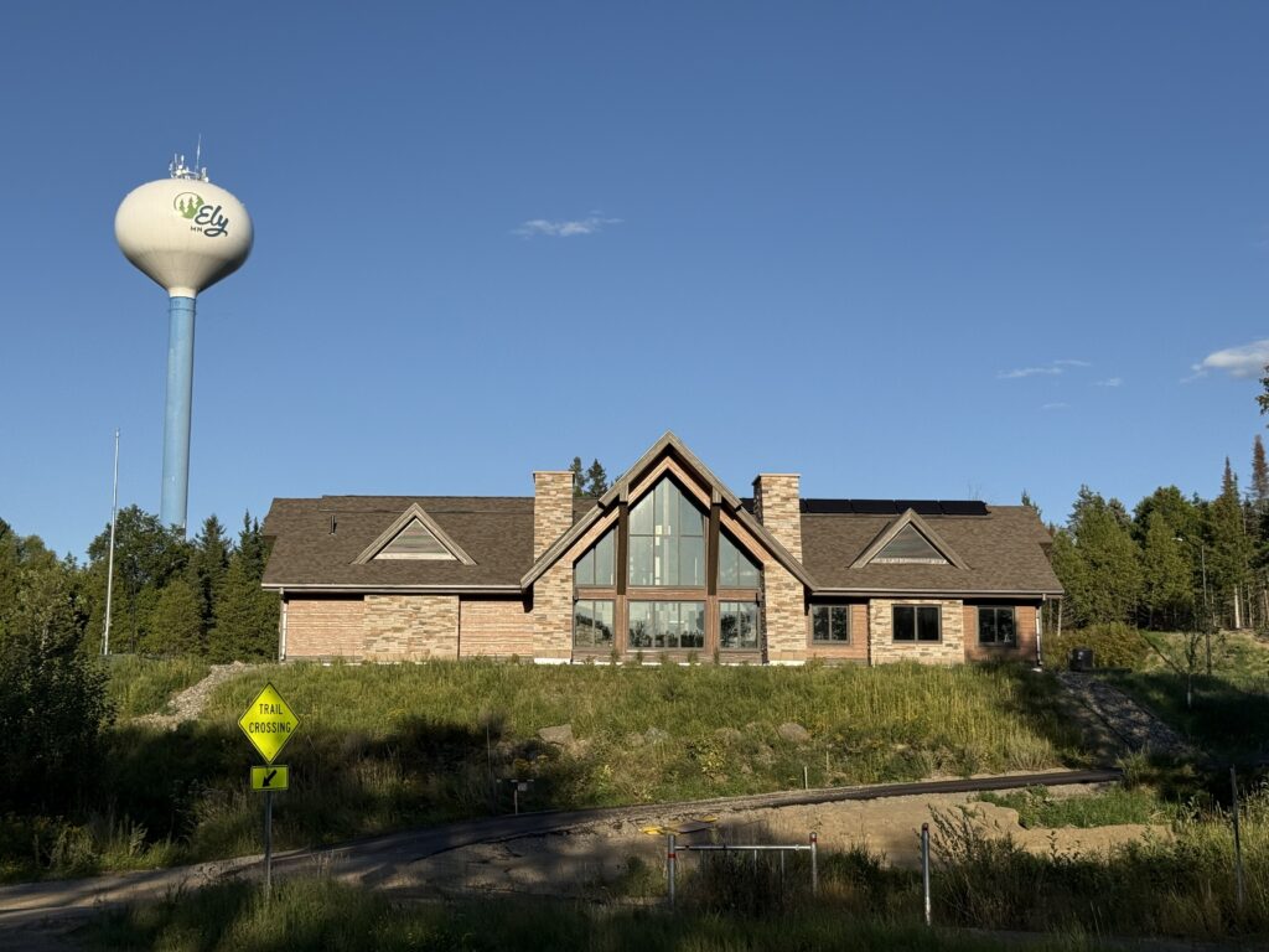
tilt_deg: +9.8
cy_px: 476
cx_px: 634
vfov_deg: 30.3
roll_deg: -0.4
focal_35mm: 48
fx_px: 1760
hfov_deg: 39.7
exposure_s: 1/7874
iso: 64
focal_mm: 6.76
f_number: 1.78
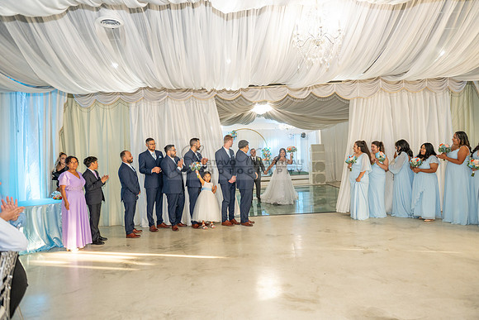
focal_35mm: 24
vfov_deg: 53.2
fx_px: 319
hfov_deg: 73.7
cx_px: 240
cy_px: 160
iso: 1000
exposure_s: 1/160
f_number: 3.2
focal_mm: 24
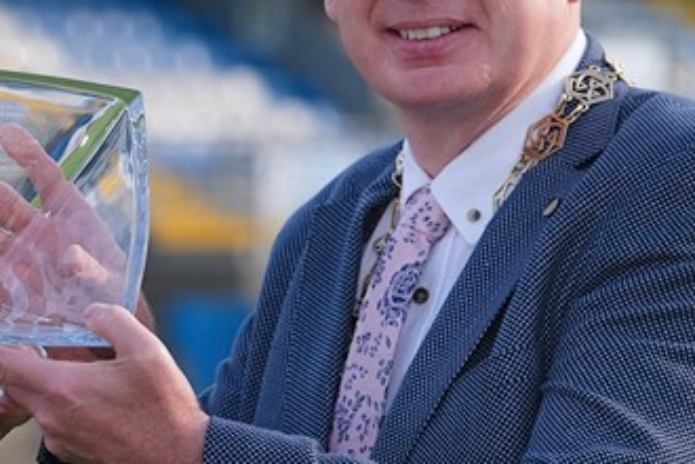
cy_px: 348
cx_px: -95
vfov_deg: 4.3
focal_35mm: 316
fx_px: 6100
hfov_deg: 6.5
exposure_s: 1/1900
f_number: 2.8
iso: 400
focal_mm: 77.3
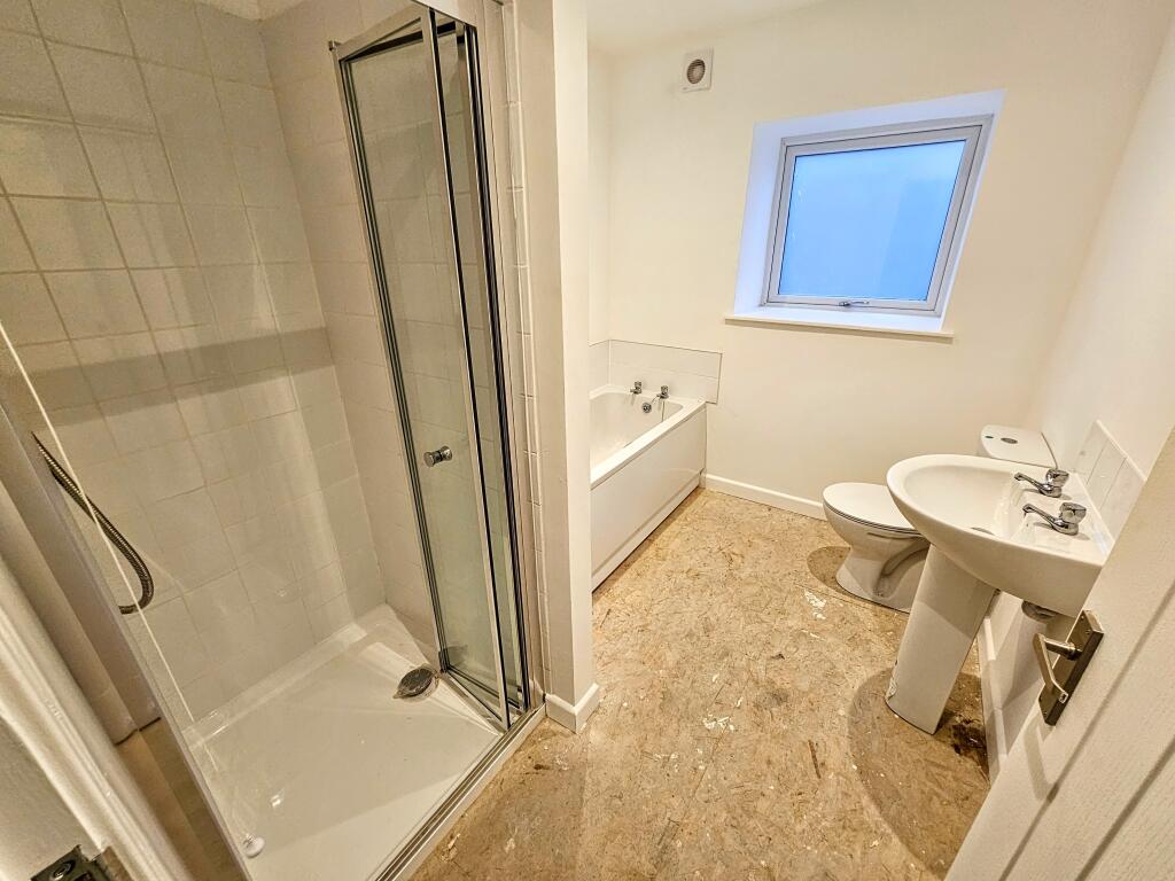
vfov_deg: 89.9
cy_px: 440
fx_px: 441
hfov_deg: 106.2
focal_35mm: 13
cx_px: 588
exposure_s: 1/71
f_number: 2.2
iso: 160
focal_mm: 2.2
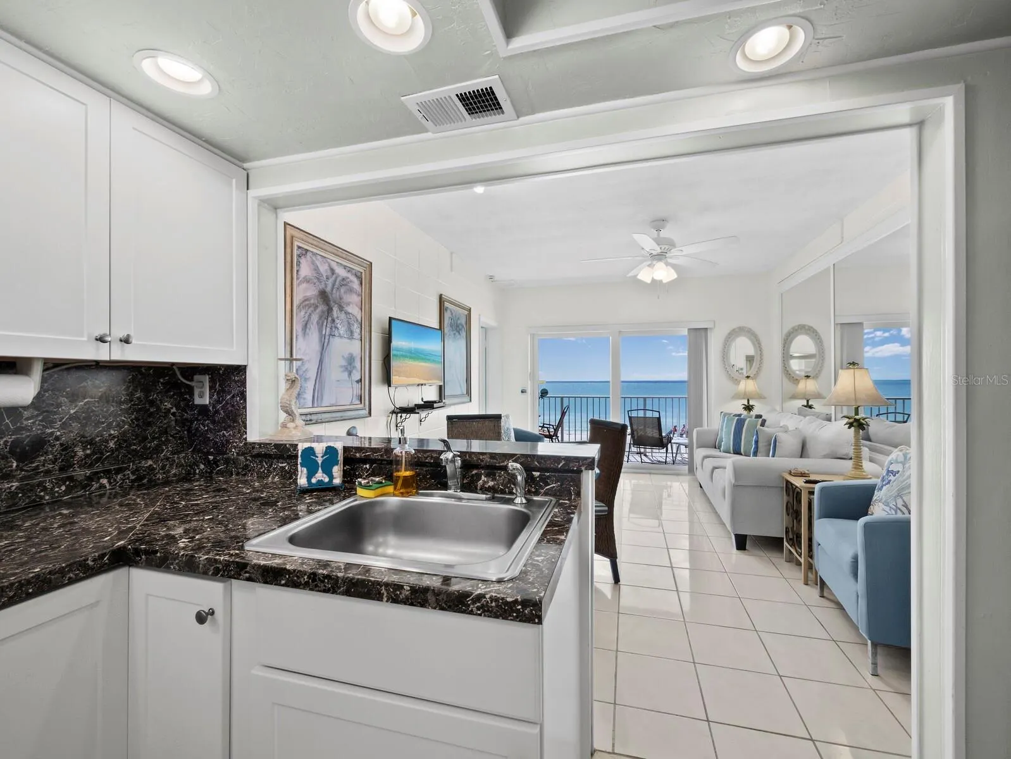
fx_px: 409
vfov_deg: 85.7
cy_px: 380
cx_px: 506
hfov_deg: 102.0
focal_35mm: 14
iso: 400
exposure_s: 1/8
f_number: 11
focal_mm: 7
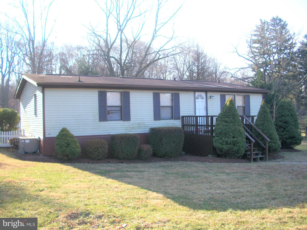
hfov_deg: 52.6
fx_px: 310
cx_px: 154
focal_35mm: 35
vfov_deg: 40.7
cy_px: 115
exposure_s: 1/200
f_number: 3.1
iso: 80
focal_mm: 6.3
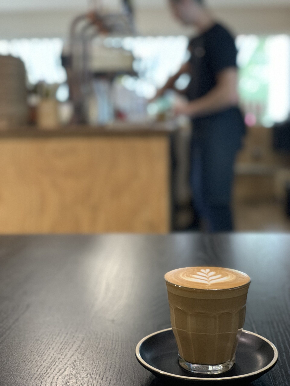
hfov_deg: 28.0
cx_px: 145
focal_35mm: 52
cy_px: 193
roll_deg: +0.8
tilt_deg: -6.2
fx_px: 581
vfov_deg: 36.8
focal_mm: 6
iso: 320
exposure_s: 1/50
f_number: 2.4
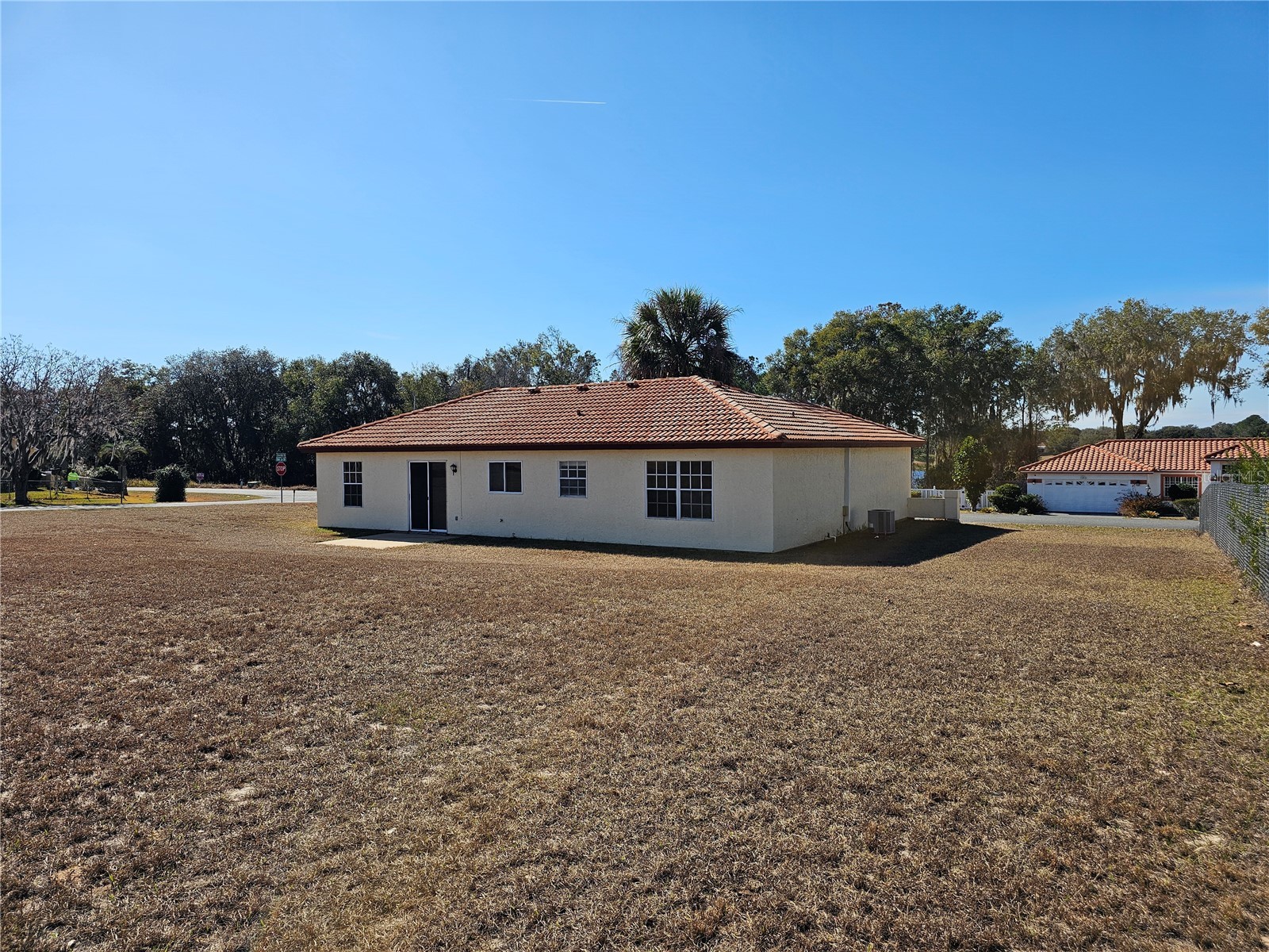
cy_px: 476
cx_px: 634
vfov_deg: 58.9
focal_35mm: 23
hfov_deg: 73.9
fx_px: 843
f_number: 1.7
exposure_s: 1/1067
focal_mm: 6.3
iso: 10
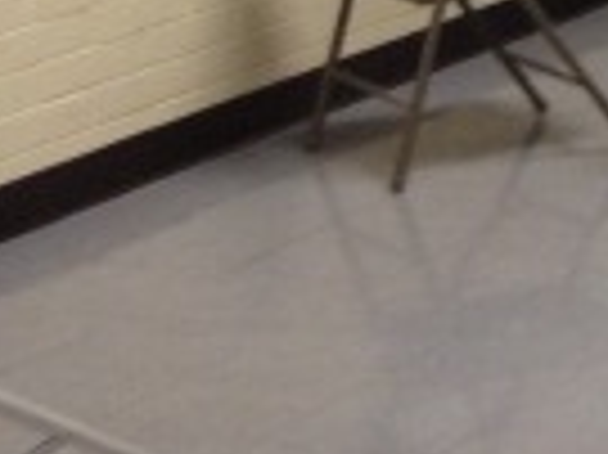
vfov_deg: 7.1
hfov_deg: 8.2
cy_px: -175
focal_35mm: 207
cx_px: 1765
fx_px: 3633
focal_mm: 4.28
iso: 100
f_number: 2.4
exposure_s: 1/20
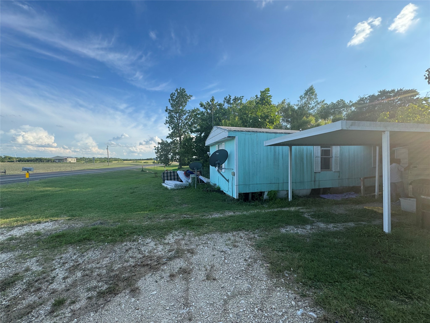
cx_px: 215
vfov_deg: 85.7
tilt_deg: -0.1
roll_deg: -1.8
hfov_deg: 102.1
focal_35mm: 14
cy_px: 162
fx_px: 174
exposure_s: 1/657
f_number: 2.2
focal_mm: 2.22
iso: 40
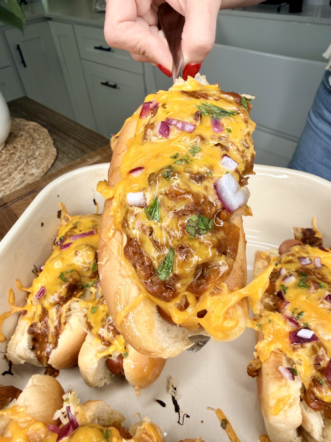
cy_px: 221
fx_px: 306
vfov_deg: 71.6
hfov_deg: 56.8
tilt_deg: -40.1
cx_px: 166
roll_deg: +5.8
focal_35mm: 24
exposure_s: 1/120
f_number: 2.2
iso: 20
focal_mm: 2.22
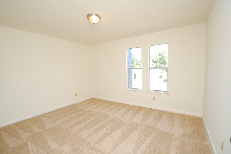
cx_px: 116
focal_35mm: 15
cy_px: 77
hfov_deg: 100.3
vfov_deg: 77.5
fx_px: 96
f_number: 4.5
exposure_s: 1/80
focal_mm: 10
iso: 200
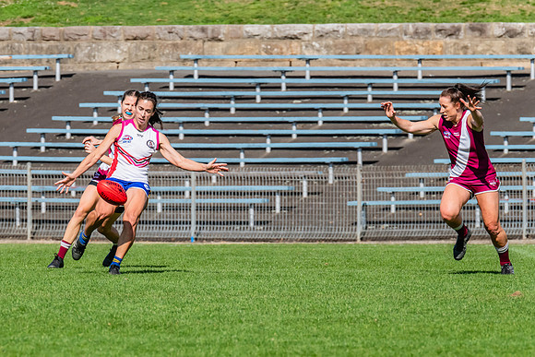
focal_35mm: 605
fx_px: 8996
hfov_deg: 3.4
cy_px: 210
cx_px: 152
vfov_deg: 2.3
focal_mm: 420
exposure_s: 1/1250
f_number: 11
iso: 800
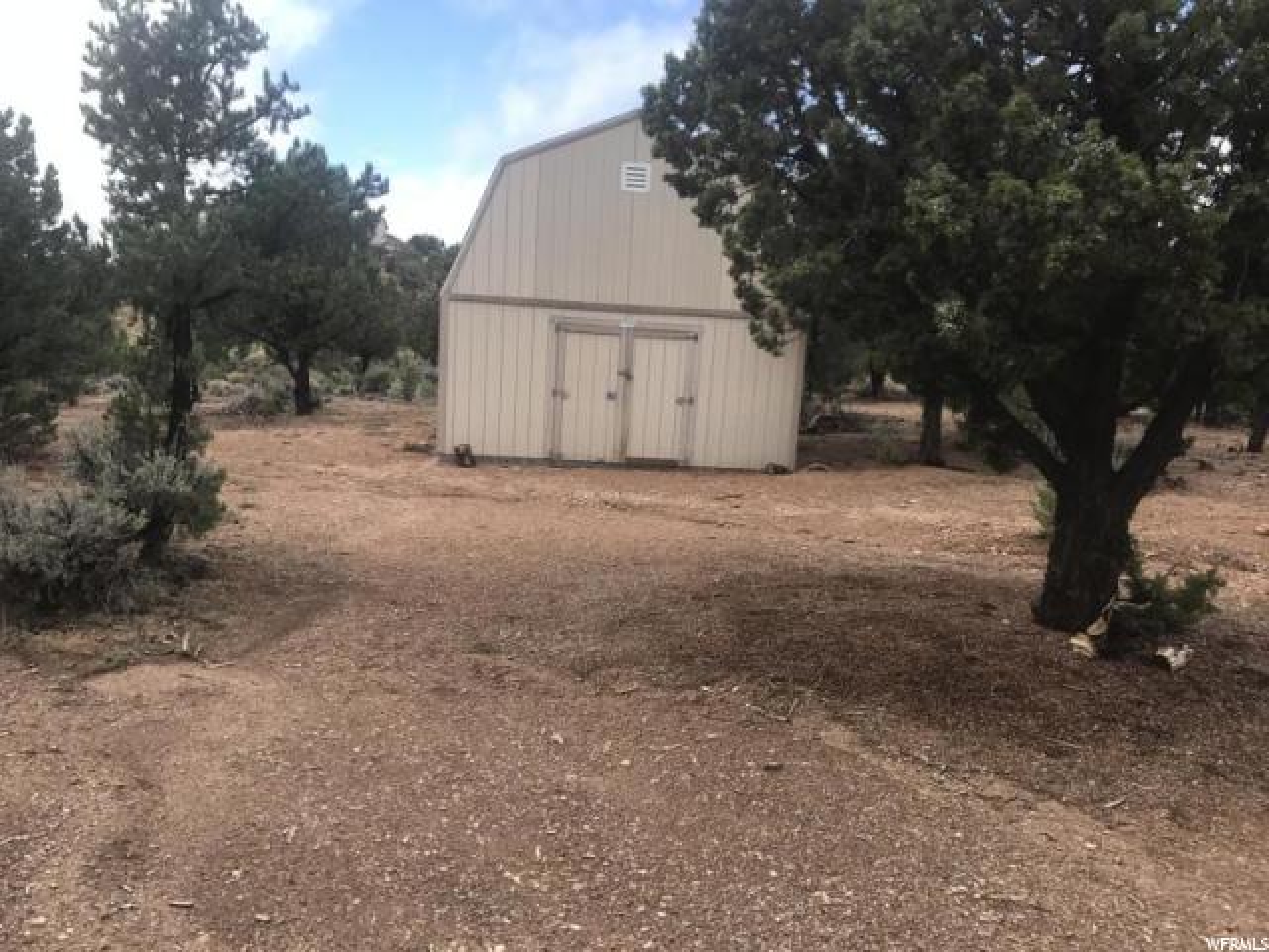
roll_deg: -3.4
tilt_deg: -11.2
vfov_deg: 49.7
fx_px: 1026
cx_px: 634
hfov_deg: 63.4
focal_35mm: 28
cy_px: 476
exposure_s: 1/772
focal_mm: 3.99
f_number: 1.8
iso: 20
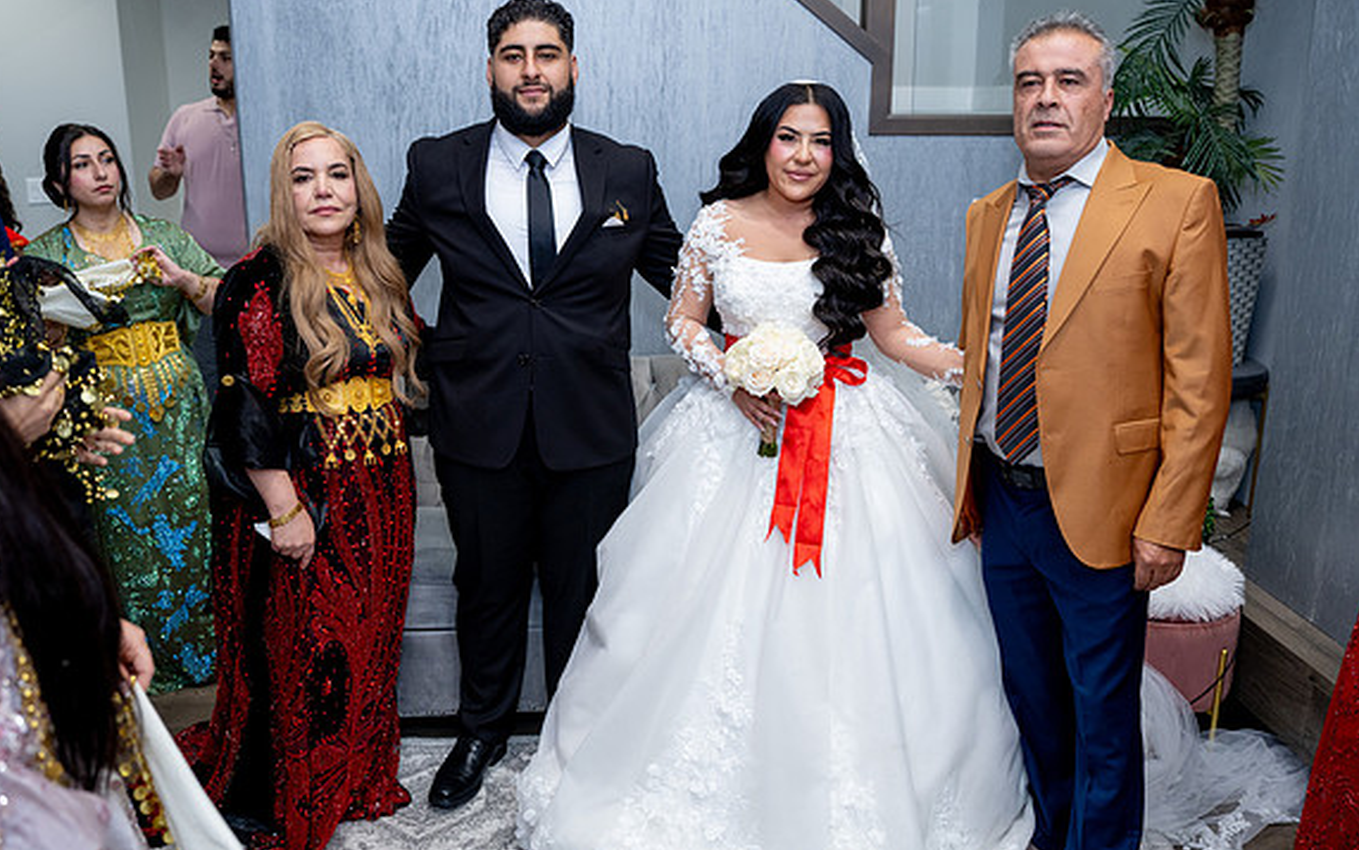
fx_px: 1074
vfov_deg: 43.1
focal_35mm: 29
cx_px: 674
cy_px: 394
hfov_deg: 64.6
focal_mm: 28
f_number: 2.8
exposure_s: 1/160
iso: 1000
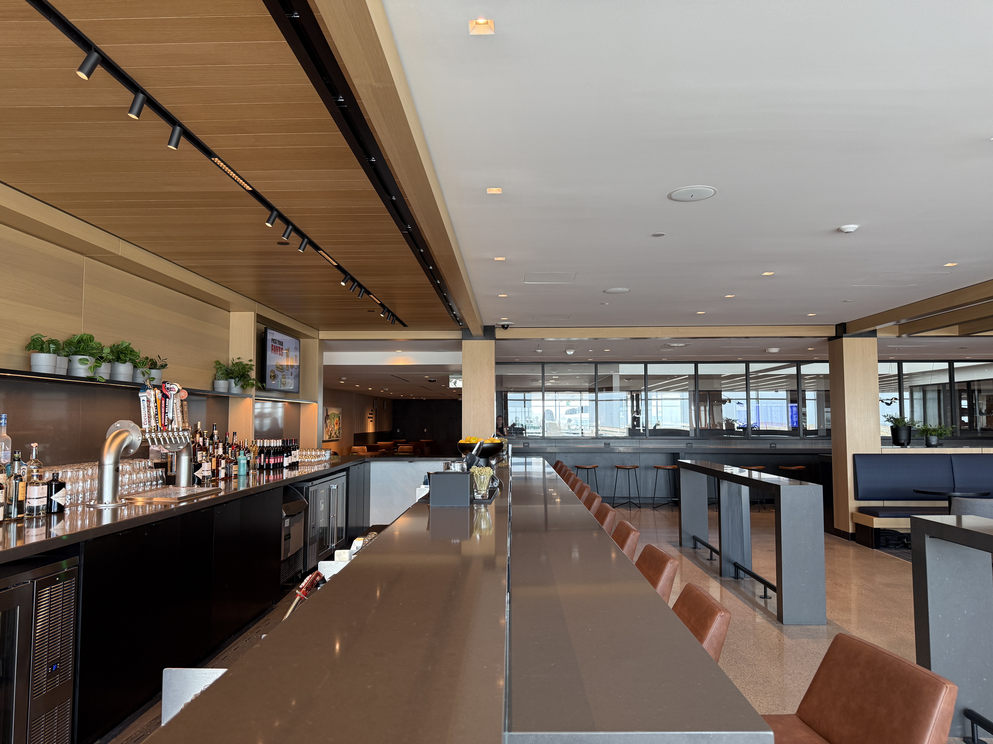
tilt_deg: +4.1
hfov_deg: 71.6
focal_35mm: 24
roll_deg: +0.0
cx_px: 496
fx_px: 688
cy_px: 372
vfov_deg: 56.8
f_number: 1.78
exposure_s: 1/150
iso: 160
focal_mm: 6.76
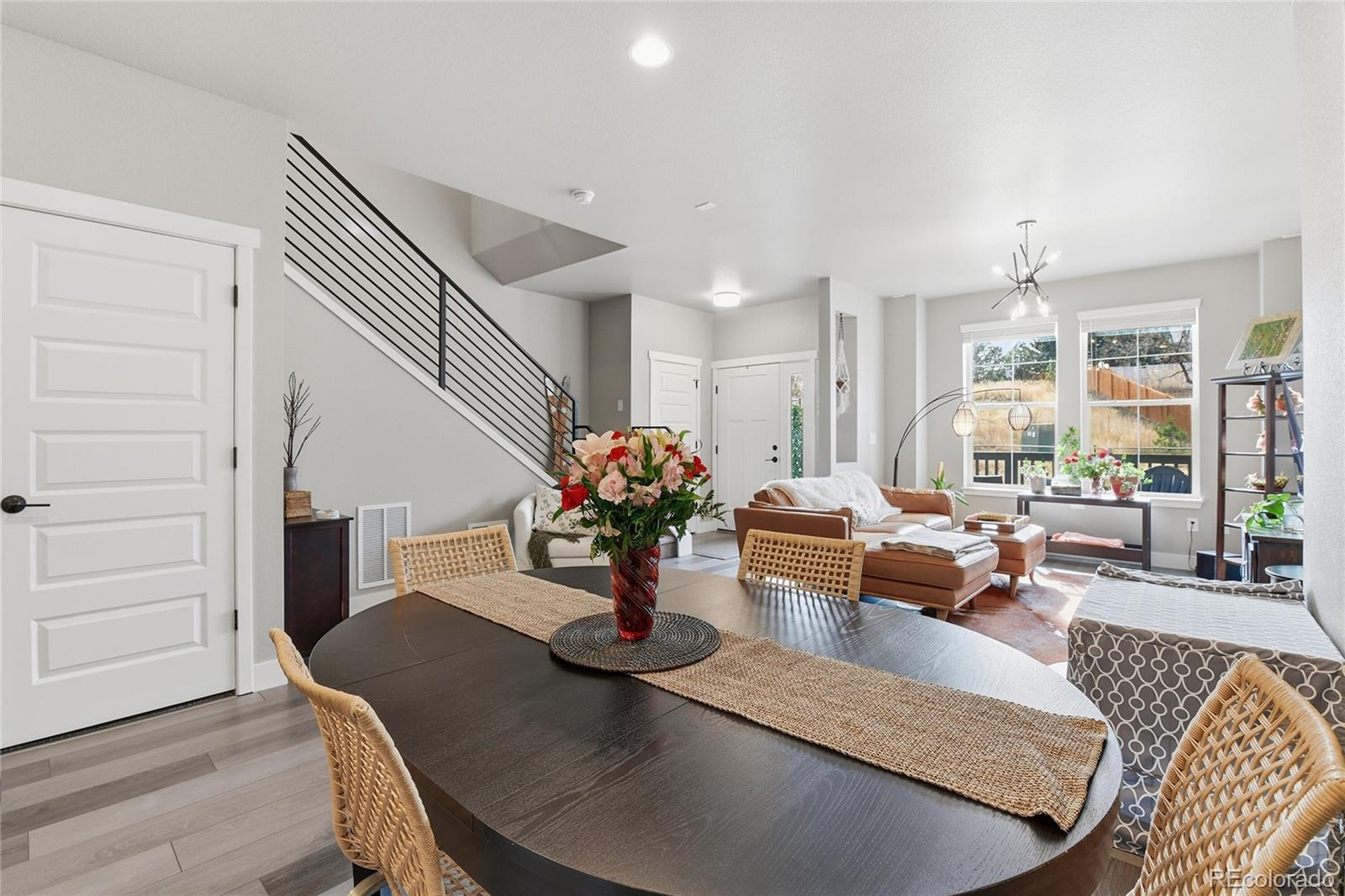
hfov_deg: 100.4
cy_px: 448
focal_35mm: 15
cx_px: 672
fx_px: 560
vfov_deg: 77.3
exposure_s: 1/320
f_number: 8
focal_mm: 15
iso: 400
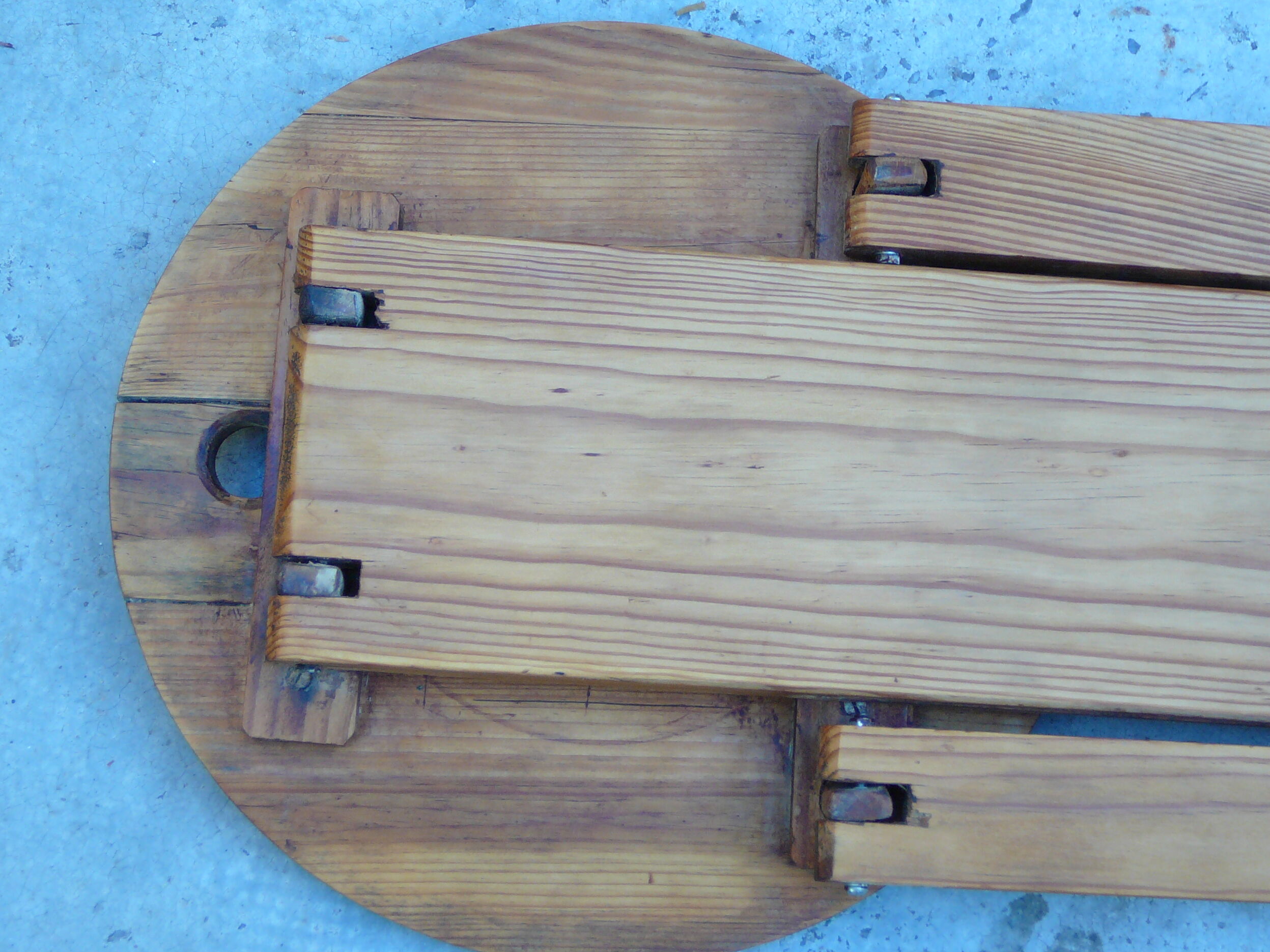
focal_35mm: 79
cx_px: 635
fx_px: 2898
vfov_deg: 18.7
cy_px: 486
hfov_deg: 24.7
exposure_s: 1/25
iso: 100
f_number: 3.7
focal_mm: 11.5
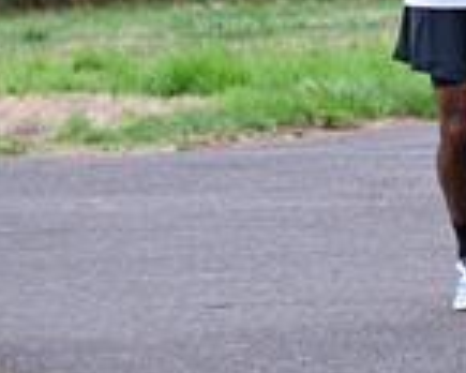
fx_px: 9820
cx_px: 440
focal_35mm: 712
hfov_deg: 2.7
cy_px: -159
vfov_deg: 2.2
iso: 640
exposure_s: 1/250
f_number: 6.3
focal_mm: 200
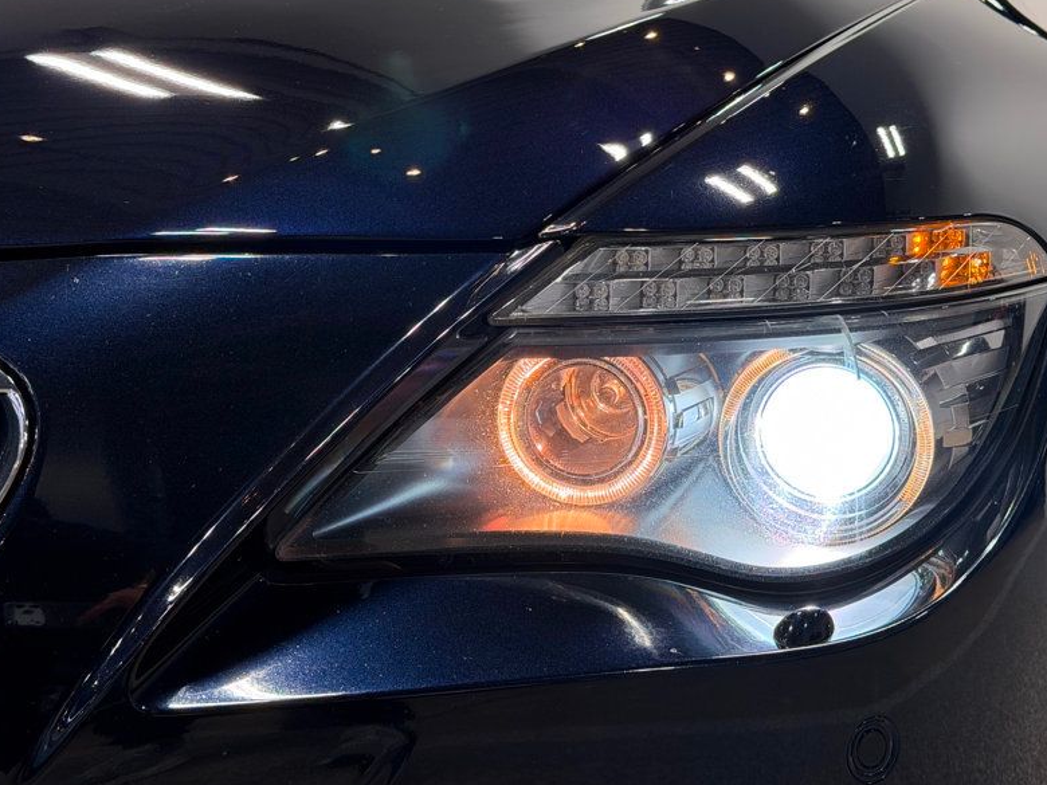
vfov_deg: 23.2
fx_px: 1906
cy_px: 282
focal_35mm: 63
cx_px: 607
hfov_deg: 30.7
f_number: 1.78
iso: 64
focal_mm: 6.76
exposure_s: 1/171
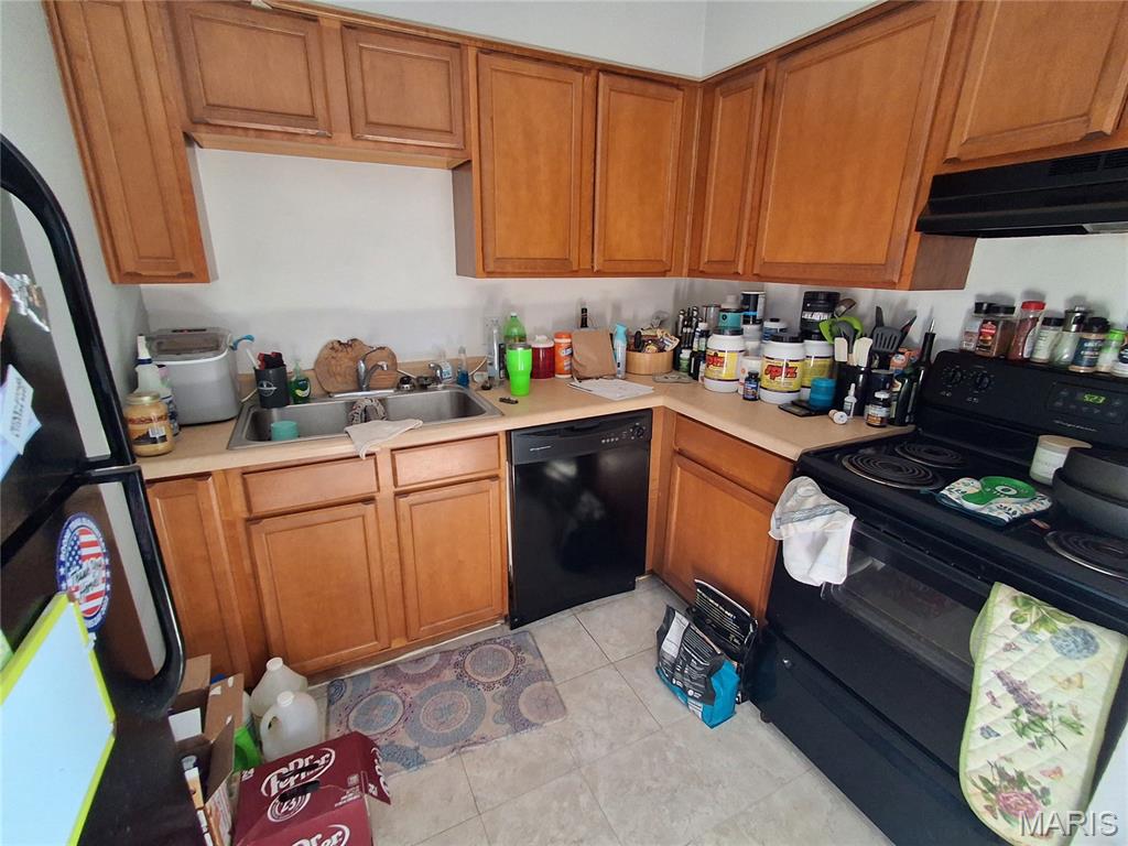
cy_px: 423
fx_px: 521
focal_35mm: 16
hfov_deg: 94.5
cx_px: 564
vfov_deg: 78.1
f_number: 2.2
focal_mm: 1.64
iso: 250
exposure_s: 1/50
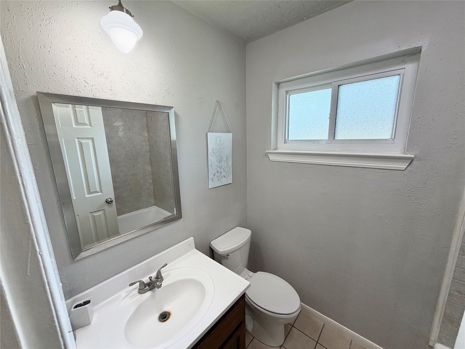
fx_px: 188
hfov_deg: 102.1
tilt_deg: -11.8
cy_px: 174
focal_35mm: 14
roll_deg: +1.3
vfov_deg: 85.7
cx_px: 232
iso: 160
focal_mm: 2.22
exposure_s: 1/120
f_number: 2.2
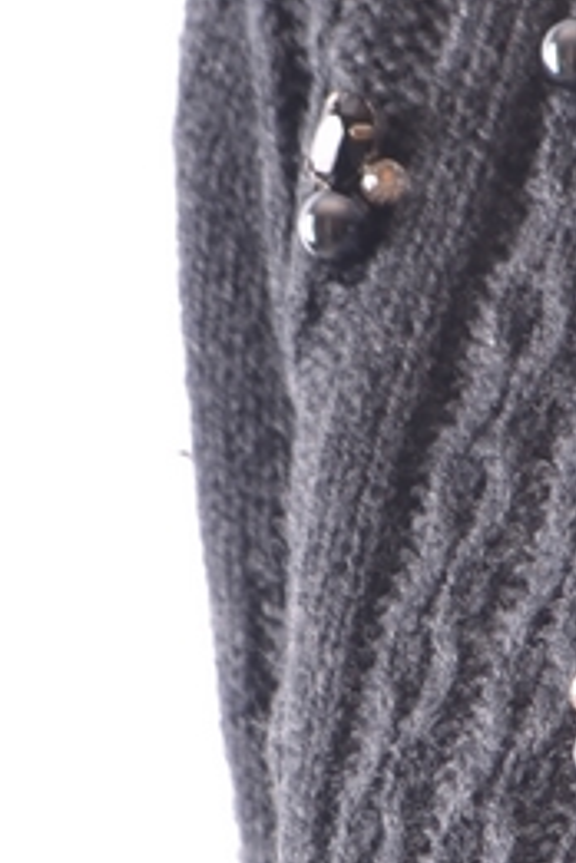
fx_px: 8927
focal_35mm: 372
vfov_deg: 5.5
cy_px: 1025
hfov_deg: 3.7
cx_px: 1073
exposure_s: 1/25
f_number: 9
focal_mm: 48
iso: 100
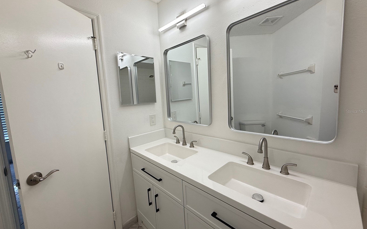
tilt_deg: -4.9
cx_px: 182
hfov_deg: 101.5
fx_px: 150
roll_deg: +2.8
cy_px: 111
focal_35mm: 15
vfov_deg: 74.8
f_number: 2.2
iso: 100
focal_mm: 2.22
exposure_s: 1/120
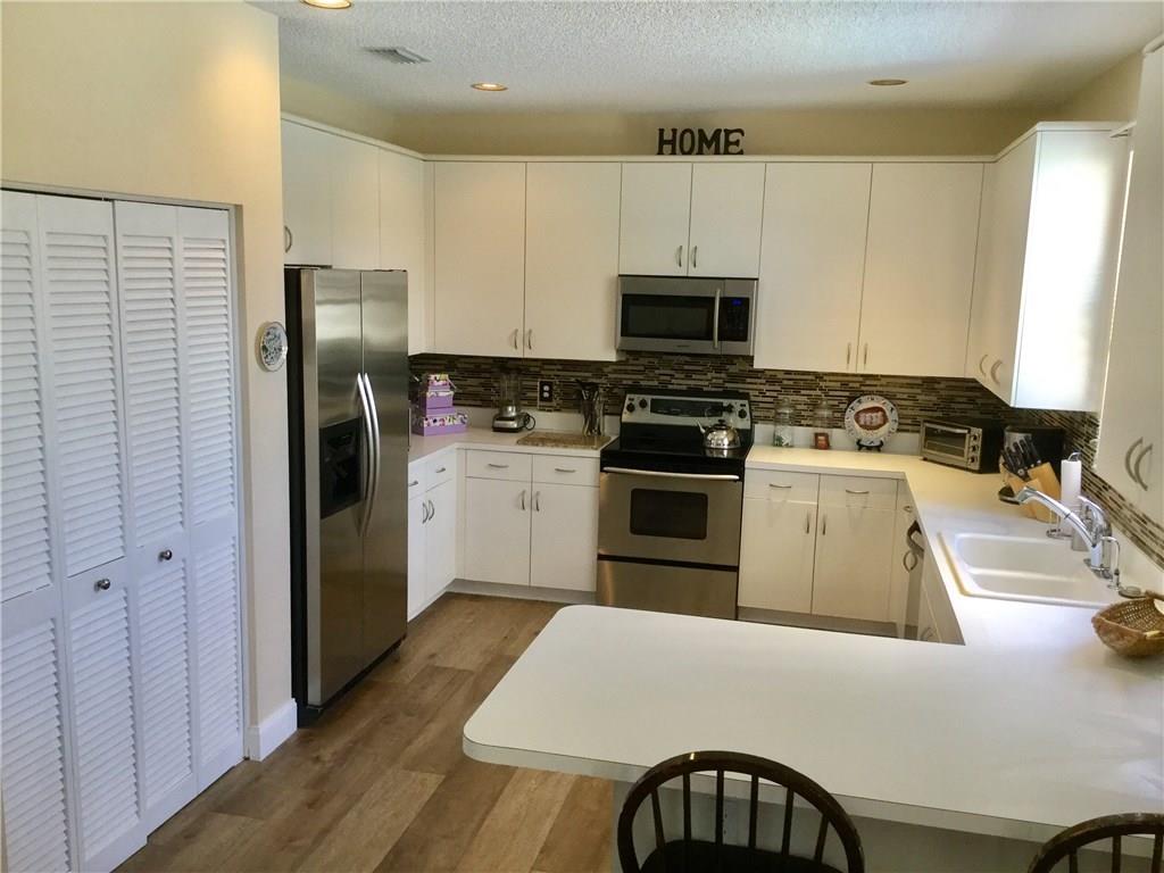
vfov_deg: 45.4
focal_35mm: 31
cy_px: 436
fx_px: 1042
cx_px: 582
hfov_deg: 58.4
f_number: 2.4
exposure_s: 1/30
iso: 32
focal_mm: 3.3
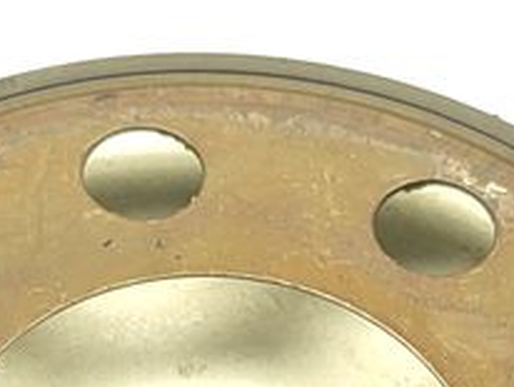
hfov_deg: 13.2
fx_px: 2215
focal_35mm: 149
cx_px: 287
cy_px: 494
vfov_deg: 9.8
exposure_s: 1/80
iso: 200
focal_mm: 5.89
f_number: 1.89
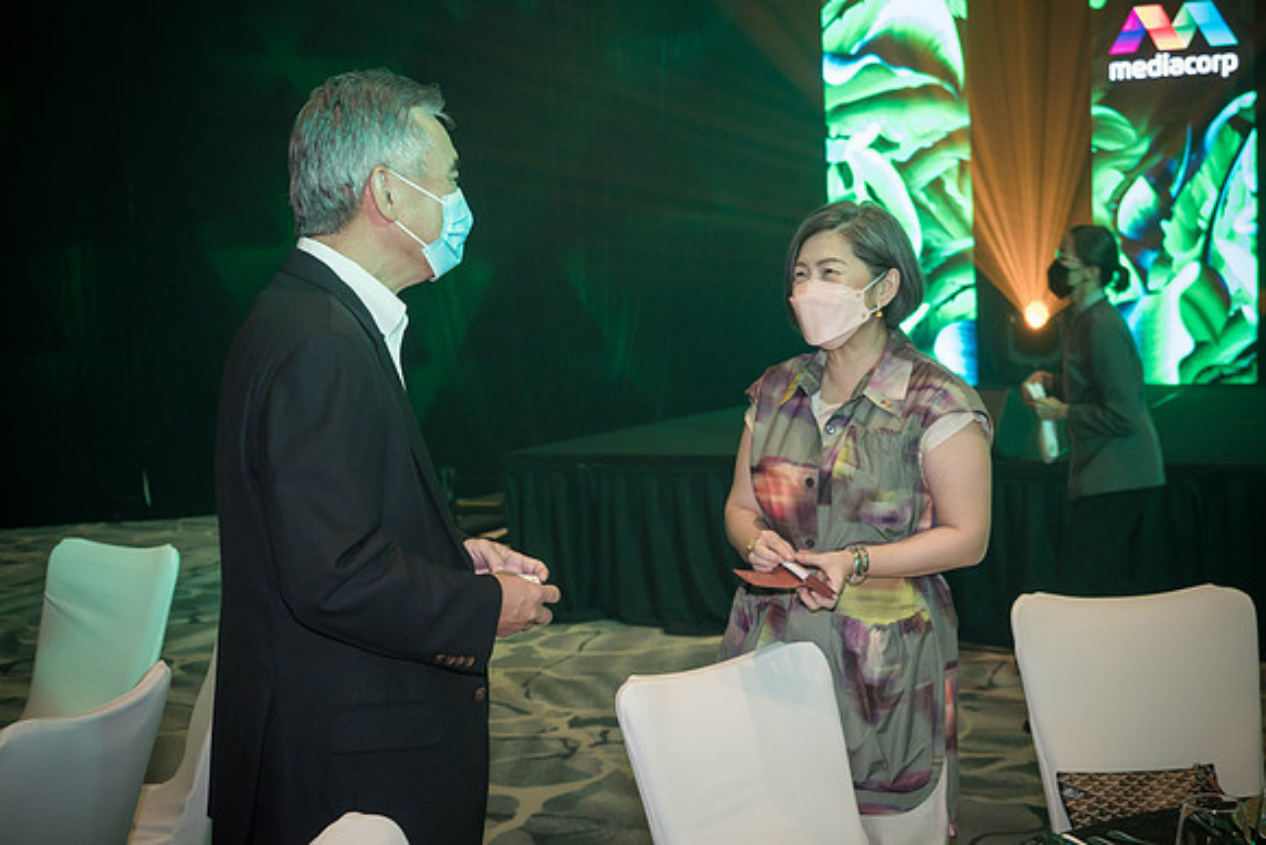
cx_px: 633
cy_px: 422
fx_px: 1719
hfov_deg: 40.4
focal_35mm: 49
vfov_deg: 27.6
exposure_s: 1/100
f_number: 2.8
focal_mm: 23
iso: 1600
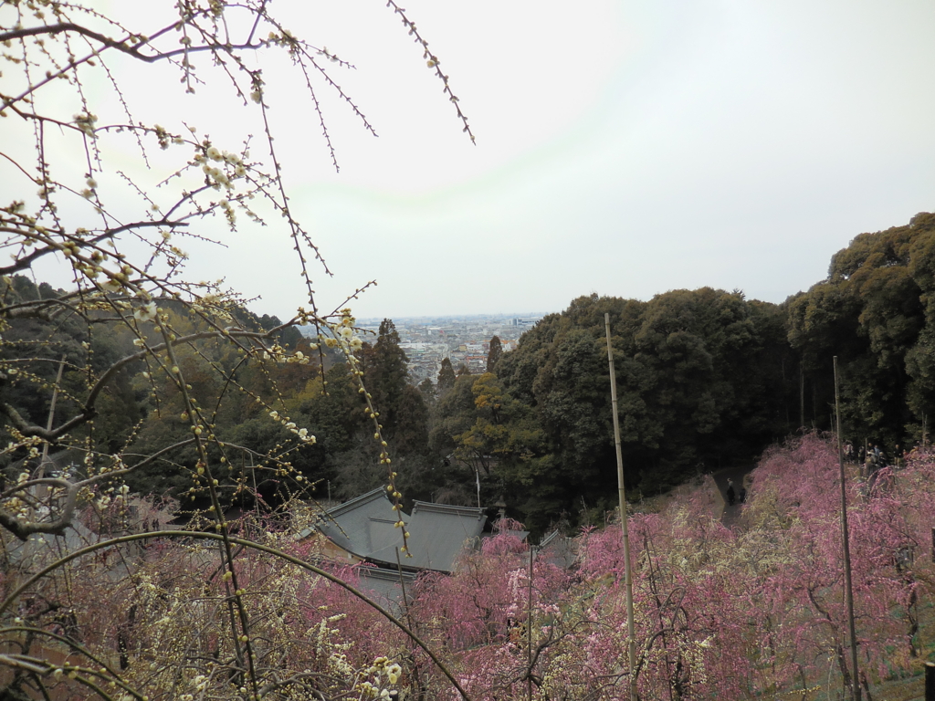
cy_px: 350
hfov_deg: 69.4
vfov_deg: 54.9
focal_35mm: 25
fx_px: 675
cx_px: 468
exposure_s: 1/1250
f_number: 3.3
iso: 125
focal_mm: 4.5
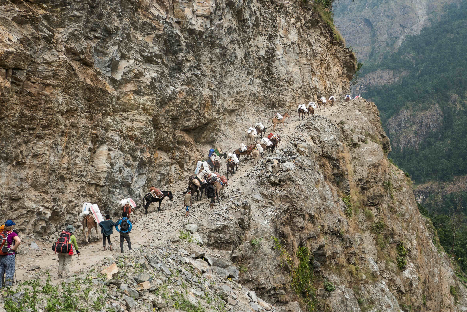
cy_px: 147
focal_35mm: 45
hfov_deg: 43.6
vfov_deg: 29.9
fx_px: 584
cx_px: 225
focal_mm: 15.1
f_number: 3.8
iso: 125
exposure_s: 1/400
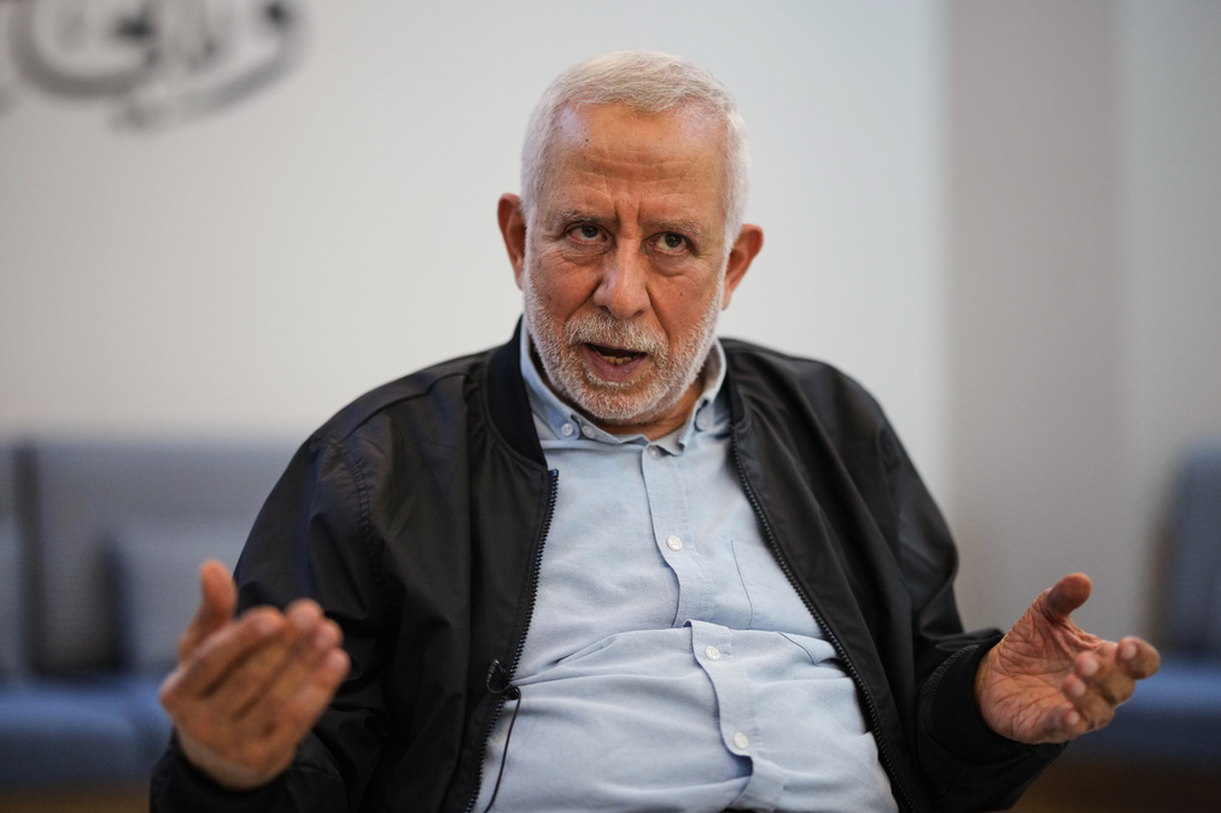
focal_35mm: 86
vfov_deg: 15.9
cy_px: 408
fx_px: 2916
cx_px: 613
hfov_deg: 23.7
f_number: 1.4
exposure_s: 1/640
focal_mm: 85
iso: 2500
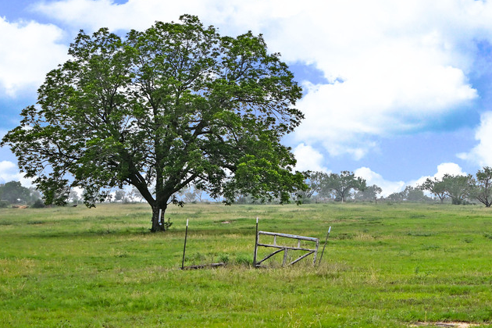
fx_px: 1476
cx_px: 530
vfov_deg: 12.6
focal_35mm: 108
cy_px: 261
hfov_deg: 18.3
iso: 64
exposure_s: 1/125
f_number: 5.6
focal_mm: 28
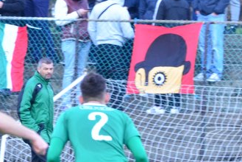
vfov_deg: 2.0
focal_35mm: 675
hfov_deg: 3.1
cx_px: 218
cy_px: 186
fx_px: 4543
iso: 400
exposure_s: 1/200
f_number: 5.6
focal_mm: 185
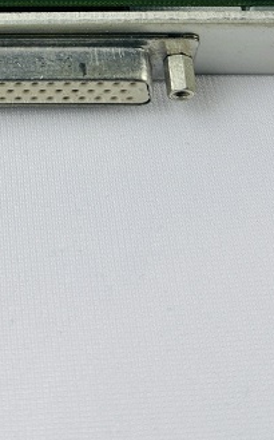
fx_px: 934
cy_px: -139
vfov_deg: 23.3
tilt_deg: -54.6
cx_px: -16
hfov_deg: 16.3
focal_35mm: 78
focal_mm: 6.86
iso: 64
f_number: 1.78
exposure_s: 1/120
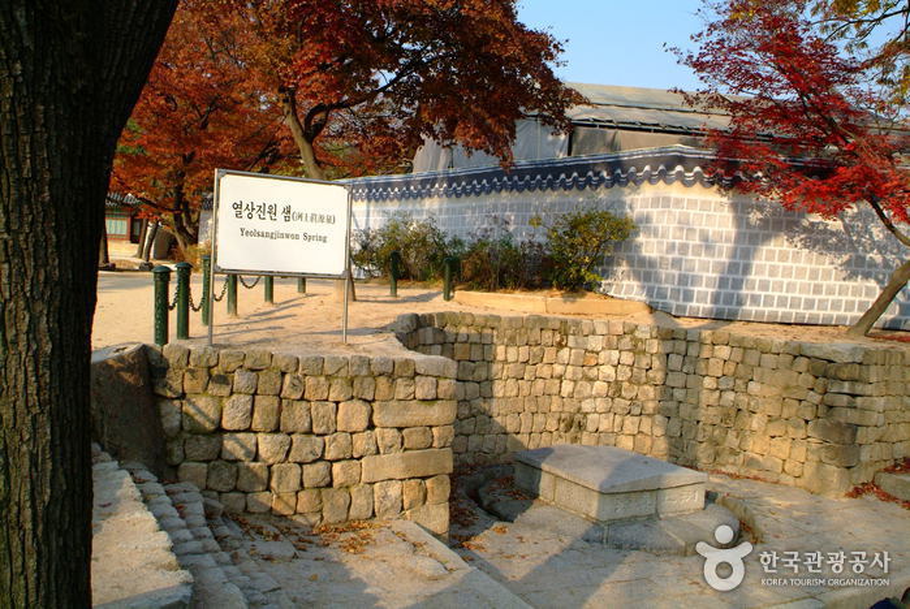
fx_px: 759
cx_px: 455
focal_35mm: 30
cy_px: 304
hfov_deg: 61.9
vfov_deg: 43.7
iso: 800
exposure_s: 1/500
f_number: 11
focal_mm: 20
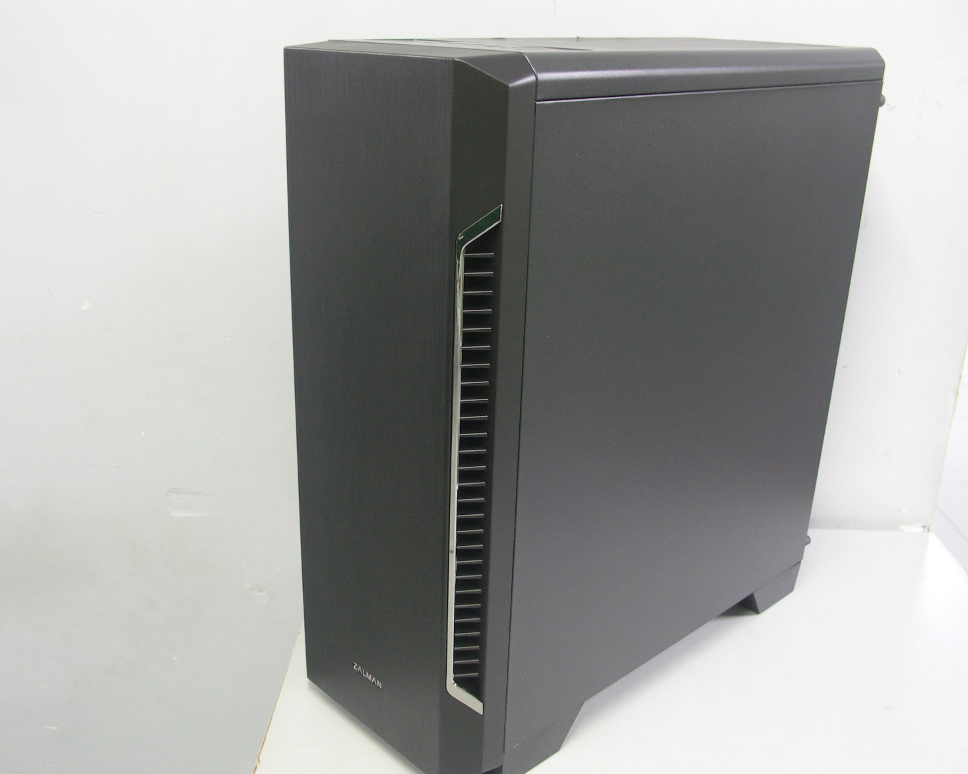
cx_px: 442
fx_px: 946
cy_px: 390
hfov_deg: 54.1
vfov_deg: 44.6
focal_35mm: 33
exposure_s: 1/5
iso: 200
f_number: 2.8
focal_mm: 8.1
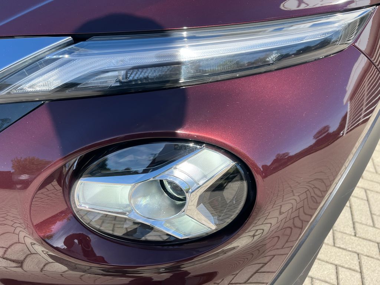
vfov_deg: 53.1
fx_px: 285
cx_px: 190
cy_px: 142
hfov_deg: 67.3
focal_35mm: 26
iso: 50
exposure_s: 1/1458
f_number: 1.6
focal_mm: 5.1
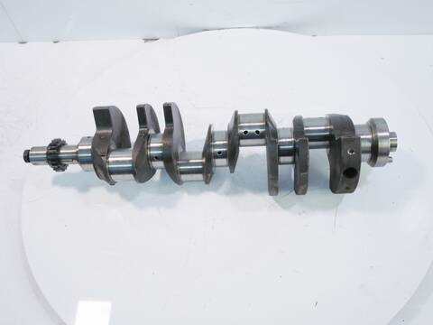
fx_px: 400
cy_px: 162
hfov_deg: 56.8
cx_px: 216
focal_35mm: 32
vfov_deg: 44.2
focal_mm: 16
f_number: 4
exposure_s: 1/80
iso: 200
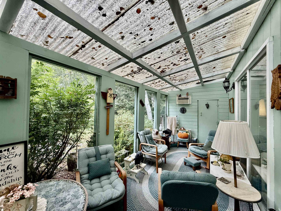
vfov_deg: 85.7
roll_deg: -0.9
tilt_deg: +2.0
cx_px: 140
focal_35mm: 14
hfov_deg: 102.1
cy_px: 106
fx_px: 114
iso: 125
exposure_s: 1/99
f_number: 2.2
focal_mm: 2.22
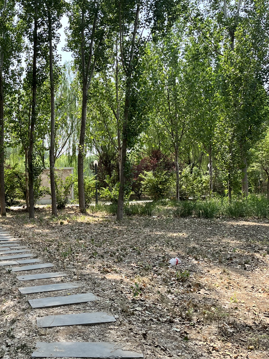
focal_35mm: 35
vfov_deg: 52.6
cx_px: 72
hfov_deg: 39.7
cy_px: 180
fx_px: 363
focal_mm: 5.1
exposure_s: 1/992
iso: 50
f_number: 1.6
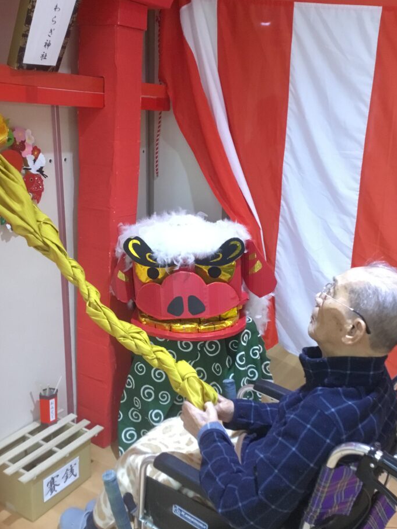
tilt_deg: -16.2
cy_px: 260
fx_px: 535
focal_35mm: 35
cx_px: 186
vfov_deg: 52.6
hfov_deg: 40.7
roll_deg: -1.7
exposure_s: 1/30
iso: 200
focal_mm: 3.3
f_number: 2.4
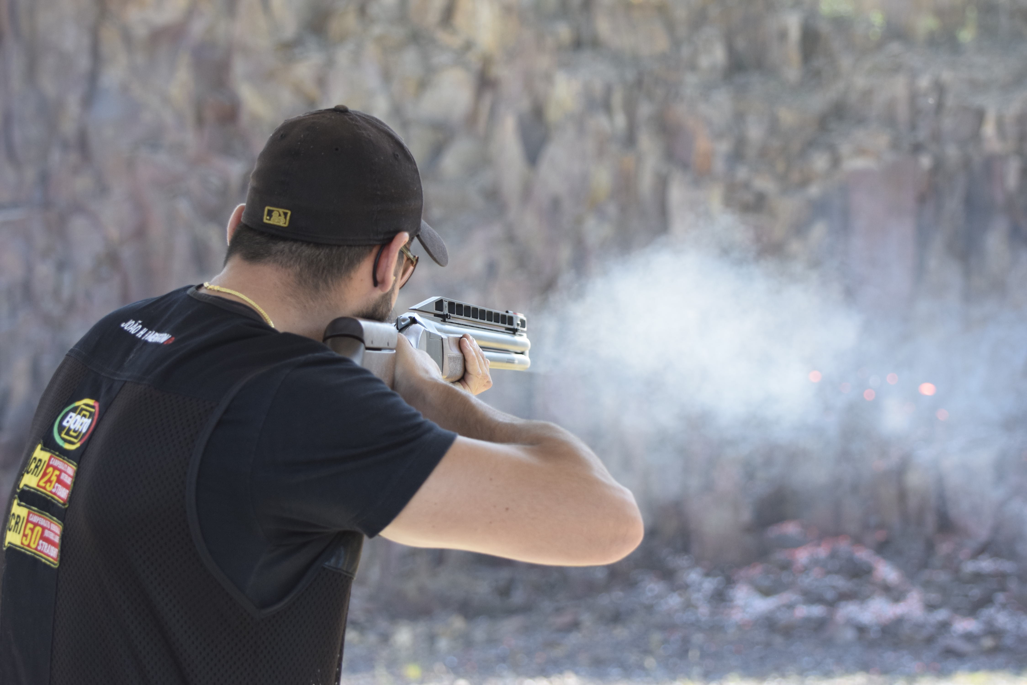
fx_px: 2996
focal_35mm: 105
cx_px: 514
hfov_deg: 19.5
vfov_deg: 13.0
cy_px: 342
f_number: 4.5
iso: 800
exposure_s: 1/640
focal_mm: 70
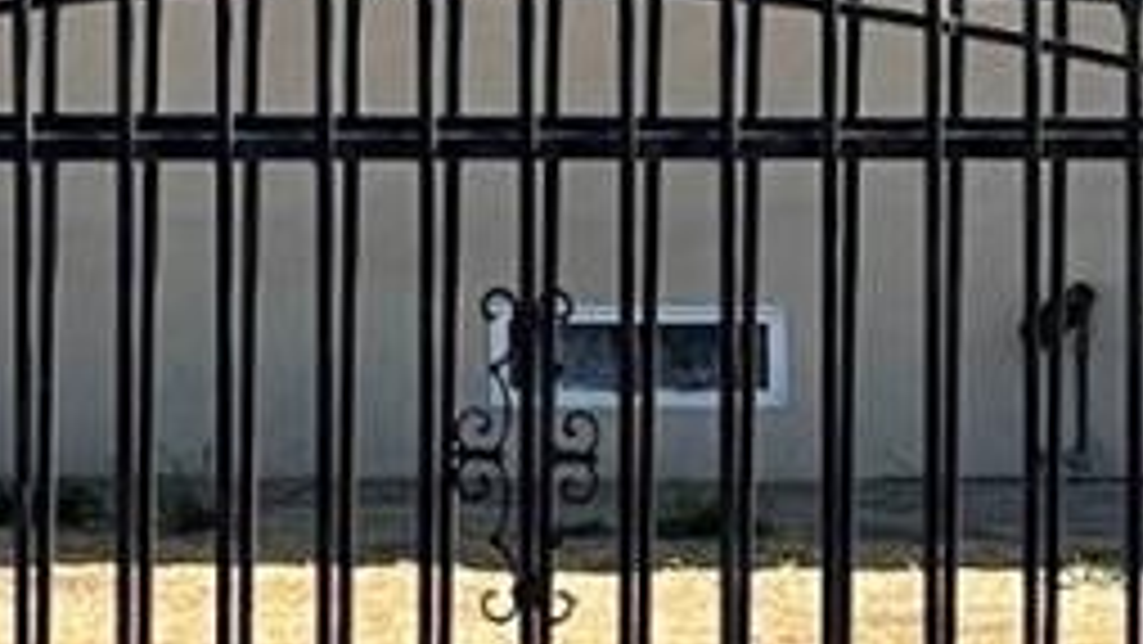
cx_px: 806
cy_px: 374
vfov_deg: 3.6
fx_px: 10155
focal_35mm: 335
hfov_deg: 6.4
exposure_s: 1/1295
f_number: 2
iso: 25
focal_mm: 6
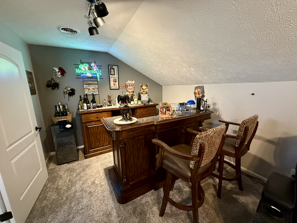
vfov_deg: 85.7
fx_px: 120
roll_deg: +1.0
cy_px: 112
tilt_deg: -11.4
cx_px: 148
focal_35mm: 14
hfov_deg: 102.1
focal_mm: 2.22
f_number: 2.2
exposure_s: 1/60
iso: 640
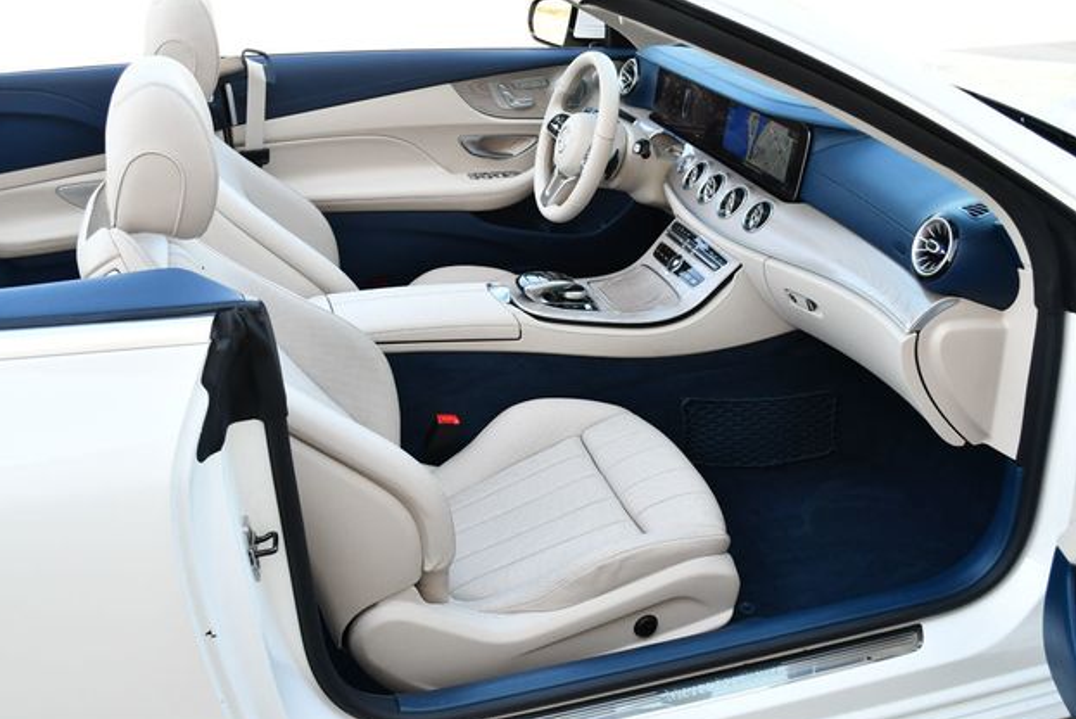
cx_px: 525
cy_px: 366
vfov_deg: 36.0
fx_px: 1106
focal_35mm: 37
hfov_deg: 51.9
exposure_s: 1/250
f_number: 4
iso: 400
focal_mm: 18
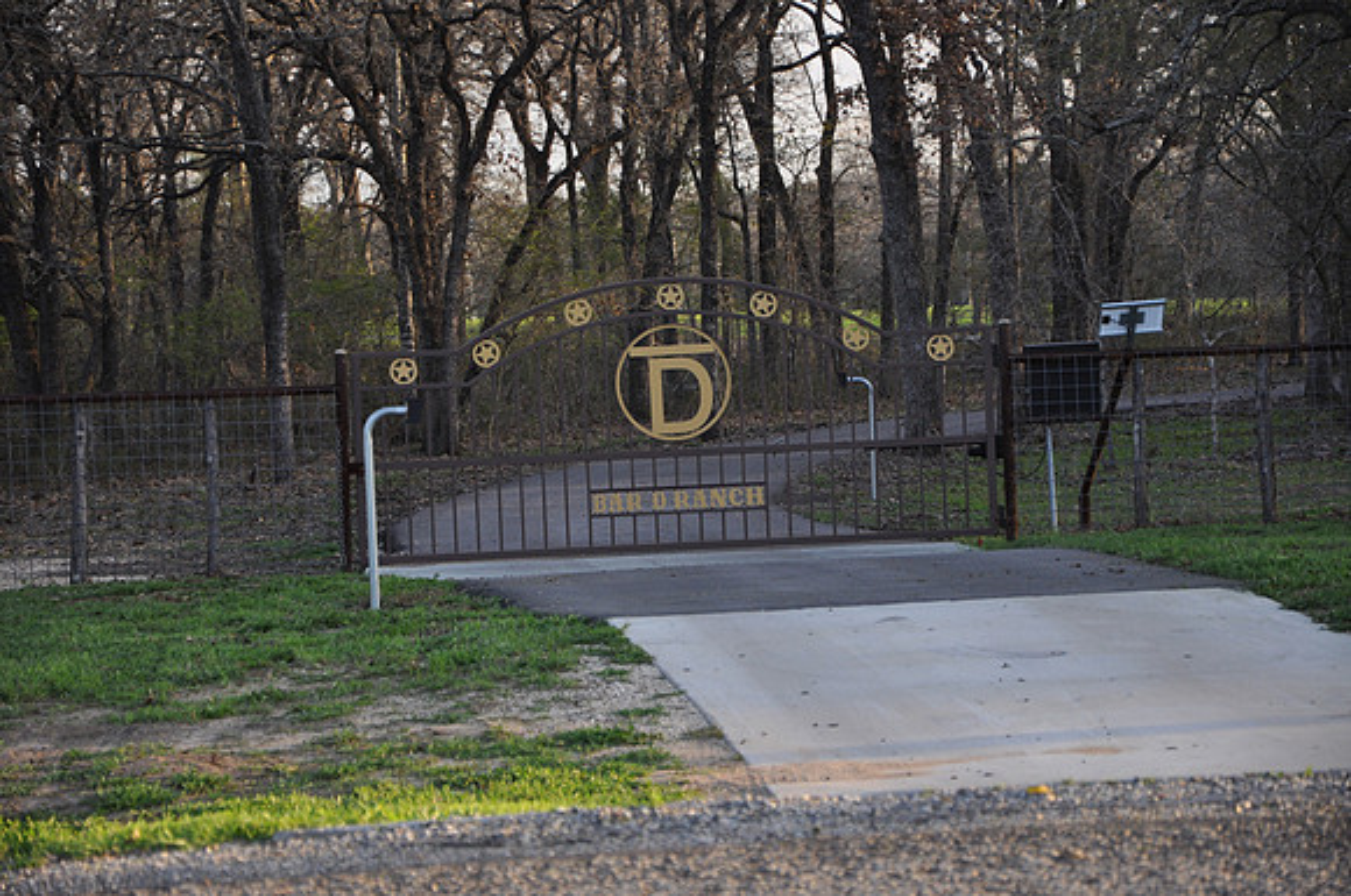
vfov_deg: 9.3
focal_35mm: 147
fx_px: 5509
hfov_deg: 14.0
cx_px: 676
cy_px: 448
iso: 320
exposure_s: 1/125
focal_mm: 98
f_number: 5.6
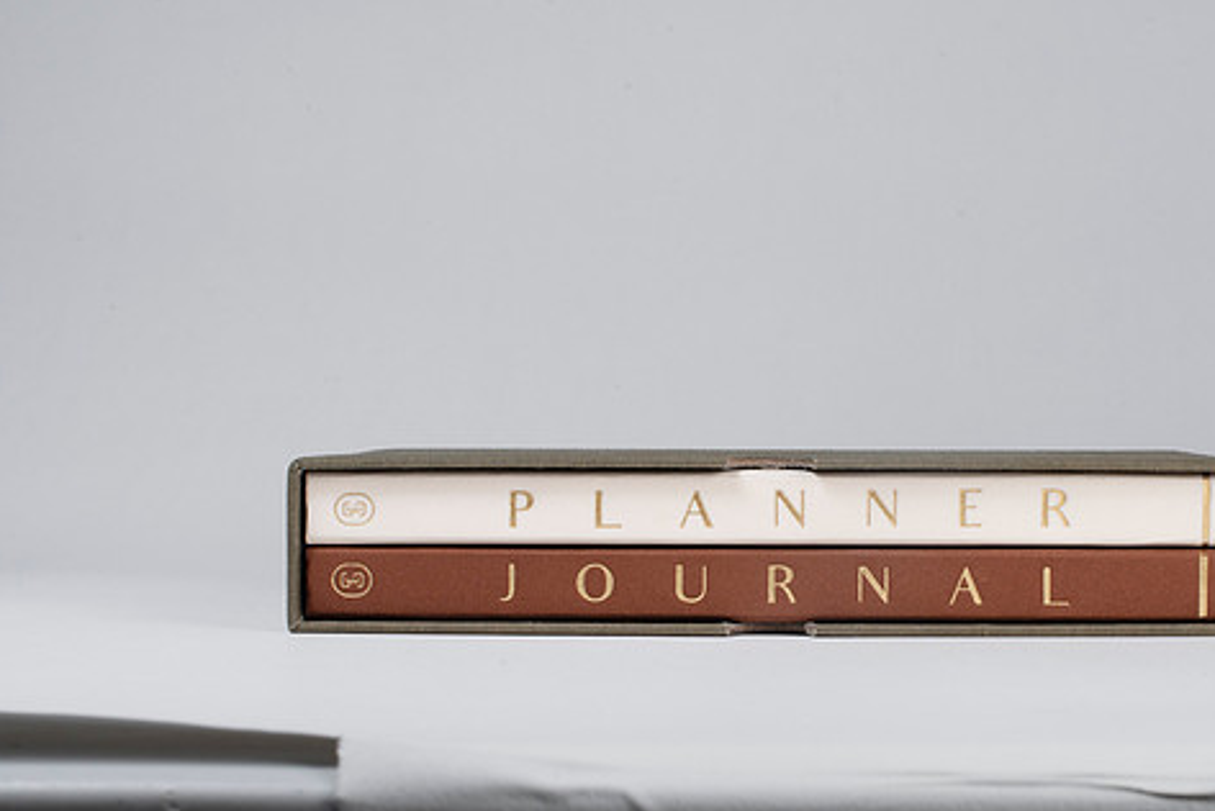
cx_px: 777
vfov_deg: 16.6
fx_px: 2769
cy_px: 585
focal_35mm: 82
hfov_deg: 24.7
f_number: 16
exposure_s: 1/250
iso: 200
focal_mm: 50
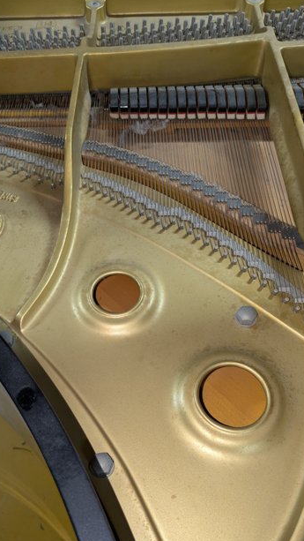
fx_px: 458
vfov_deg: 60.7
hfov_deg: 36.5
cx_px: 113
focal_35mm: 32
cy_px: 312
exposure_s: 1/50
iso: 150
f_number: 1.89
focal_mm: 5.43
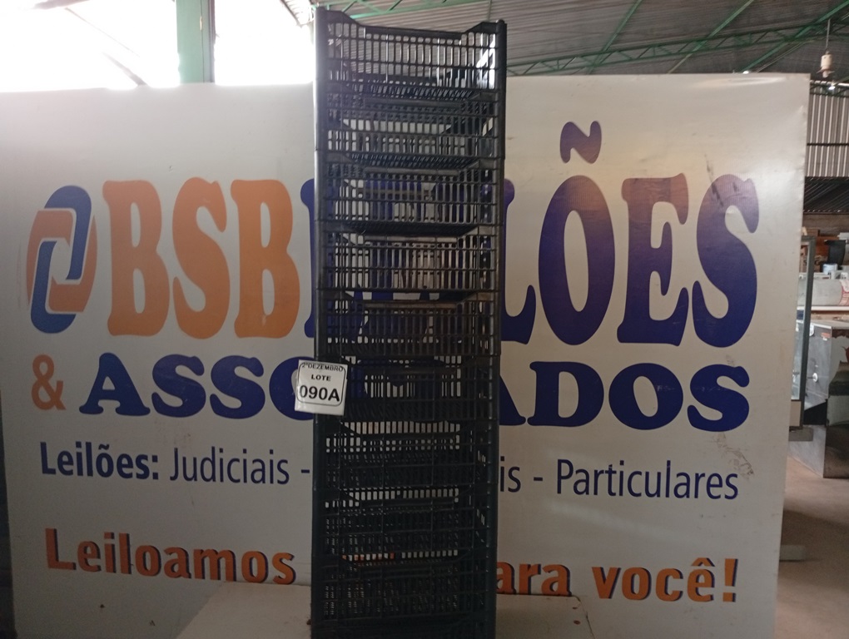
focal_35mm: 27
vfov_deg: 51.5
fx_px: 663
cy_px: 320
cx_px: 424
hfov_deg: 65.2
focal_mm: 3.98
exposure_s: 1/30
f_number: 1.8
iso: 434
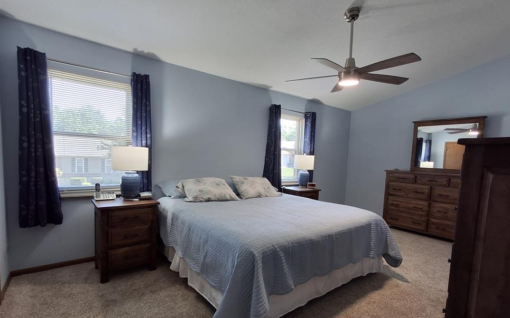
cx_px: 263
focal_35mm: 18
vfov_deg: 64.7
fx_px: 250
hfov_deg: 91.1
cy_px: 180
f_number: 2.2
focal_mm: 1.64
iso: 40
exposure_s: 1/40
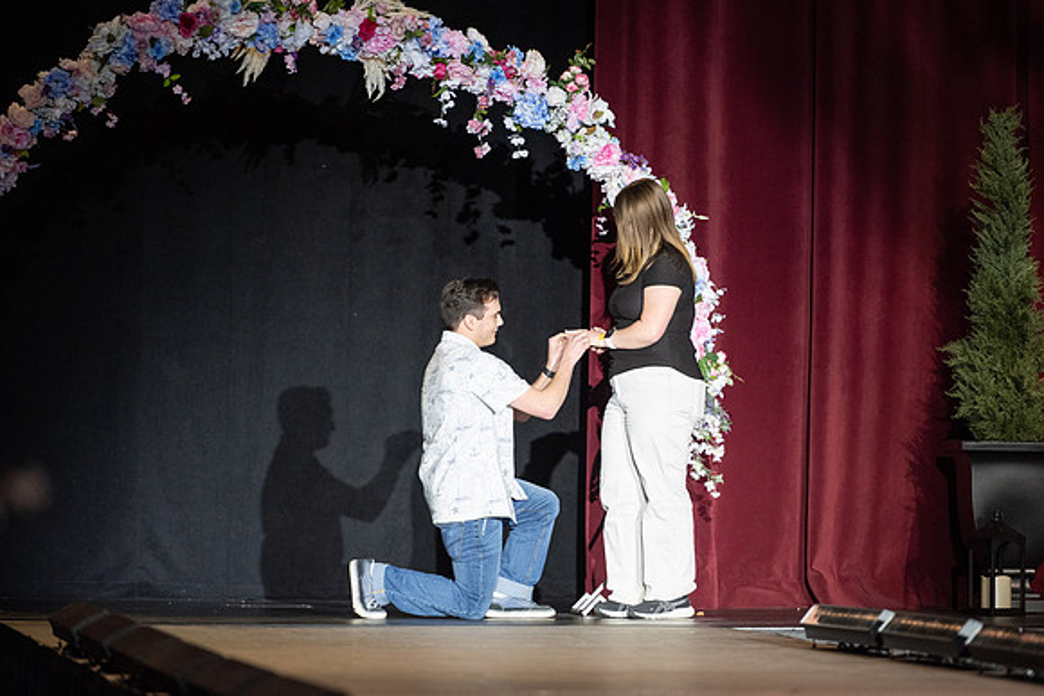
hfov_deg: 9.6
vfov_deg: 6.4
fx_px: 6205
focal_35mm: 214
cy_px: 339
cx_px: 558
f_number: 2.8
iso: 1250
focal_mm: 200
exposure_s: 1/1000
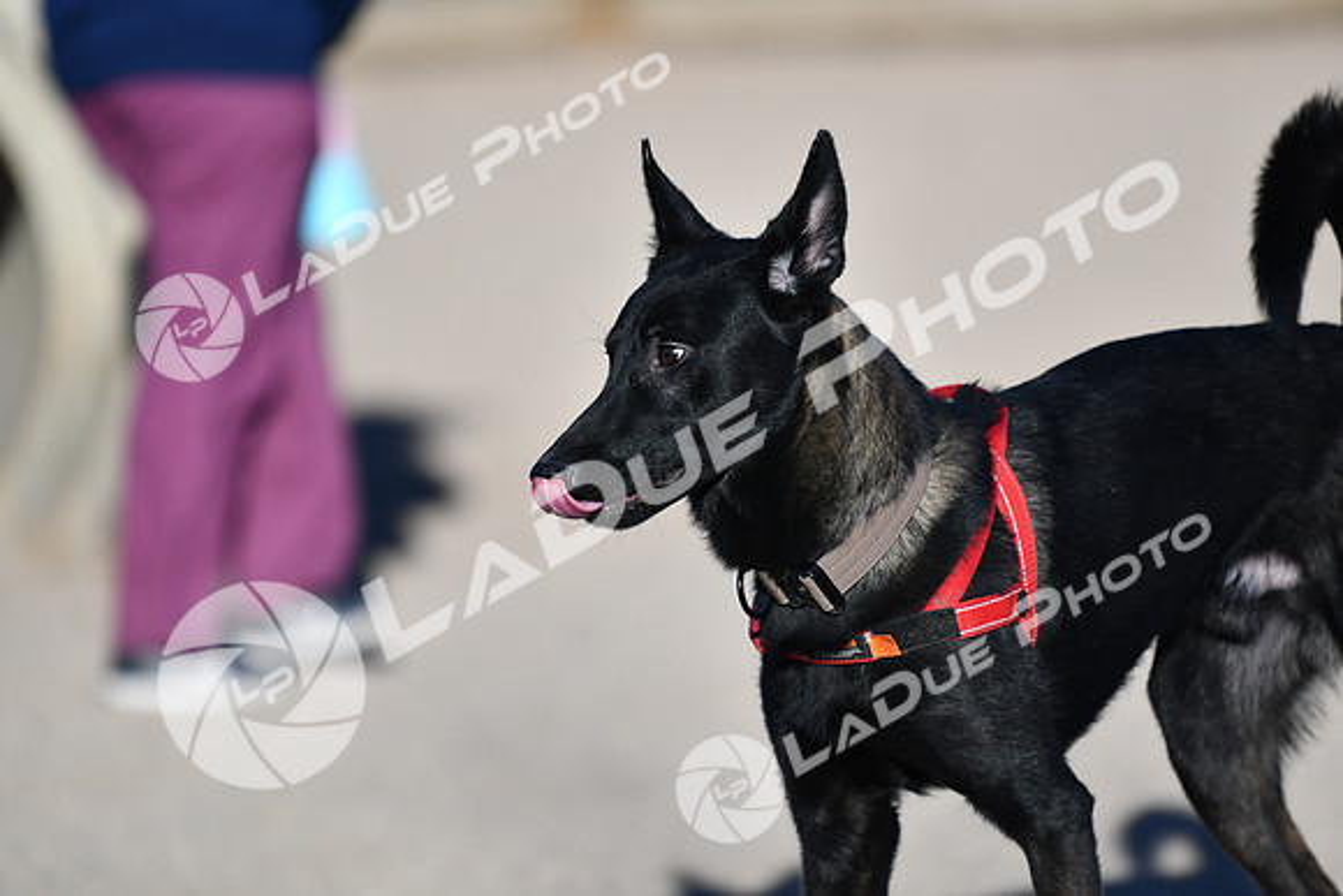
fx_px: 11194
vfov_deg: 4.6
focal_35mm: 300
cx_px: 672
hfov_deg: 6.9
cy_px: 448
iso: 160
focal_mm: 200
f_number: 2.8
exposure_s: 1/4000
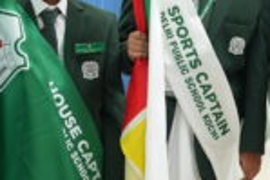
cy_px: 82
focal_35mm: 190
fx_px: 1421
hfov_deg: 10.1
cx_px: 522
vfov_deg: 7.2
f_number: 3.2
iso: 800
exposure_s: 1/125
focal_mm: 36.7
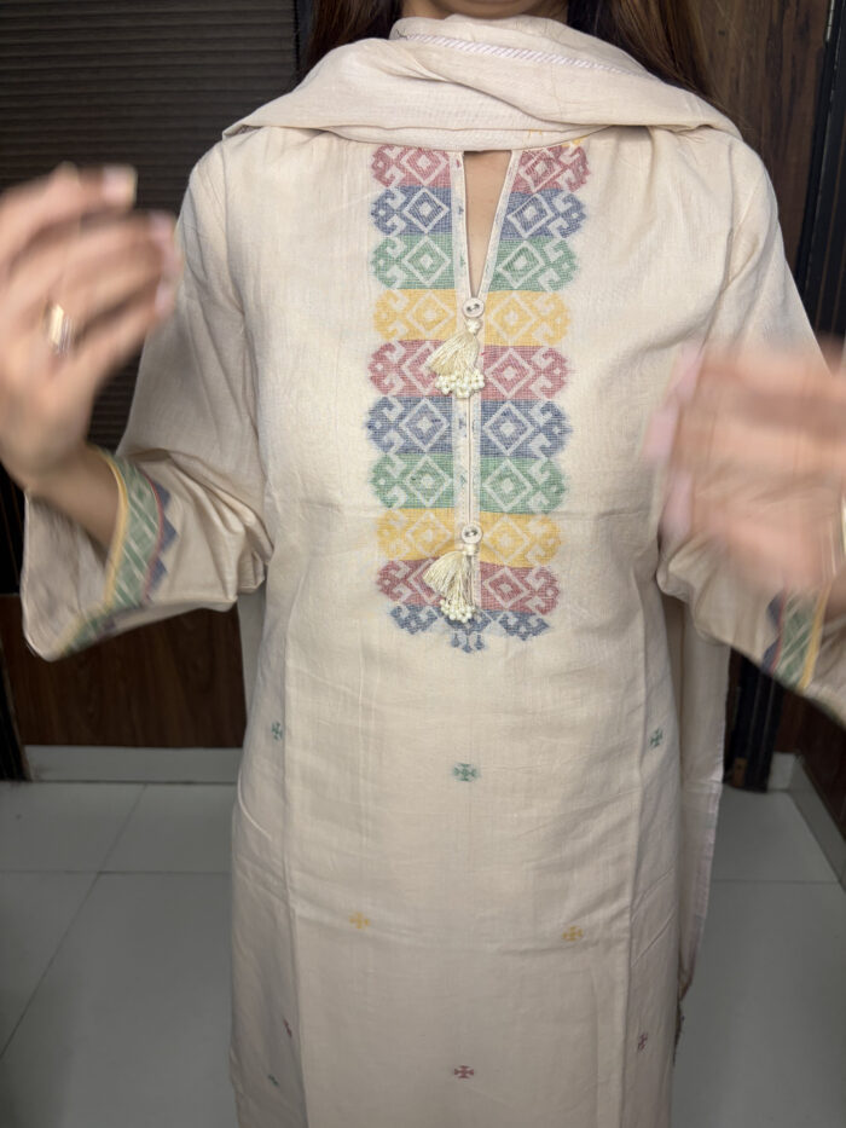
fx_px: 847
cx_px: 423
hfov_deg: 53.1
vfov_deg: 67.3
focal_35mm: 26
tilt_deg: -21.8
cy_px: 564
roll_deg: +0.0
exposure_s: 1/100
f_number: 1.6
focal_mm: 5.96
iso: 80
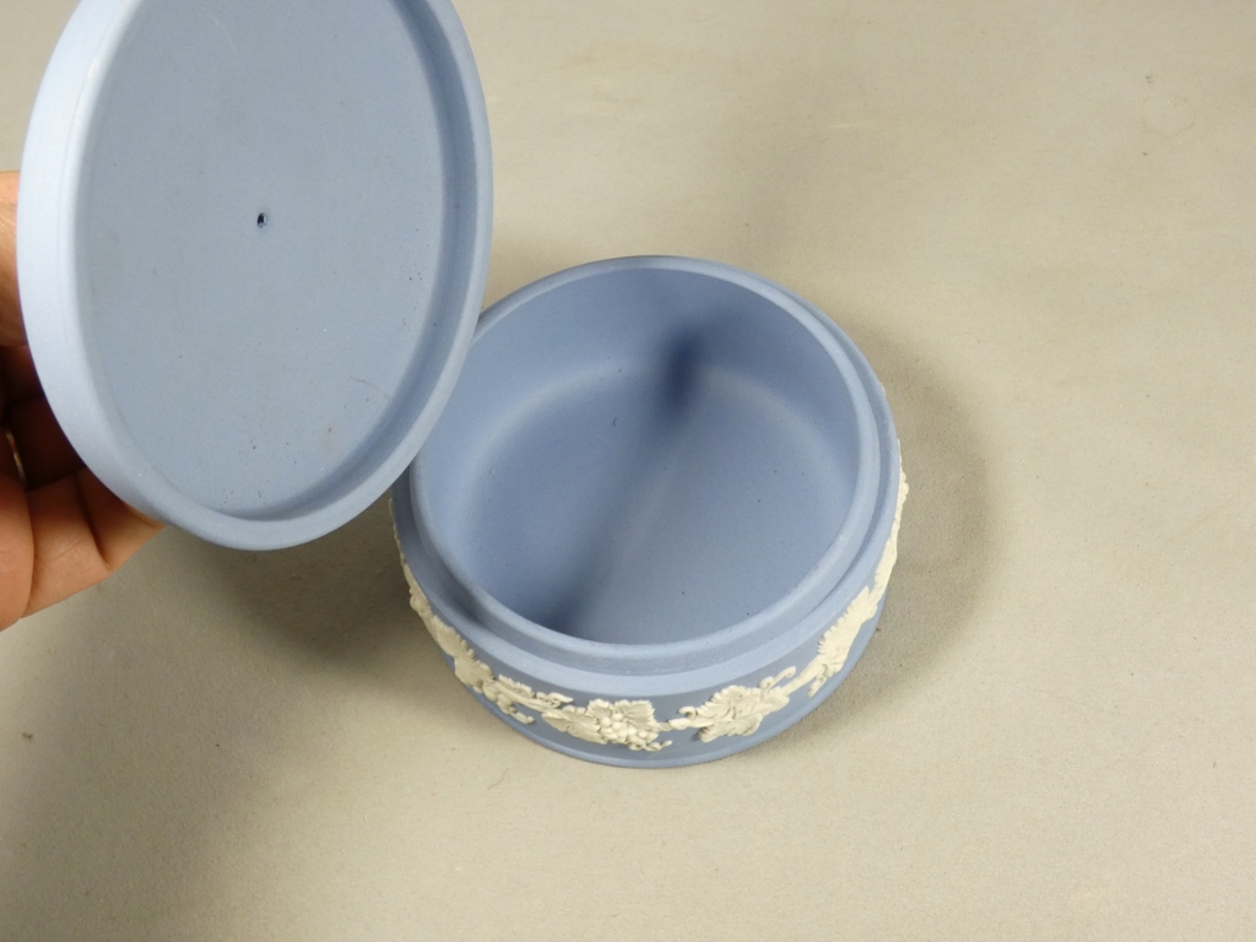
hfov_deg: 34.9
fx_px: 1996
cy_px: 471
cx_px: 628
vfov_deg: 26.6
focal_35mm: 55
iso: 320
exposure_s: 1/125
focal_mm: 9.9
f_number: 4
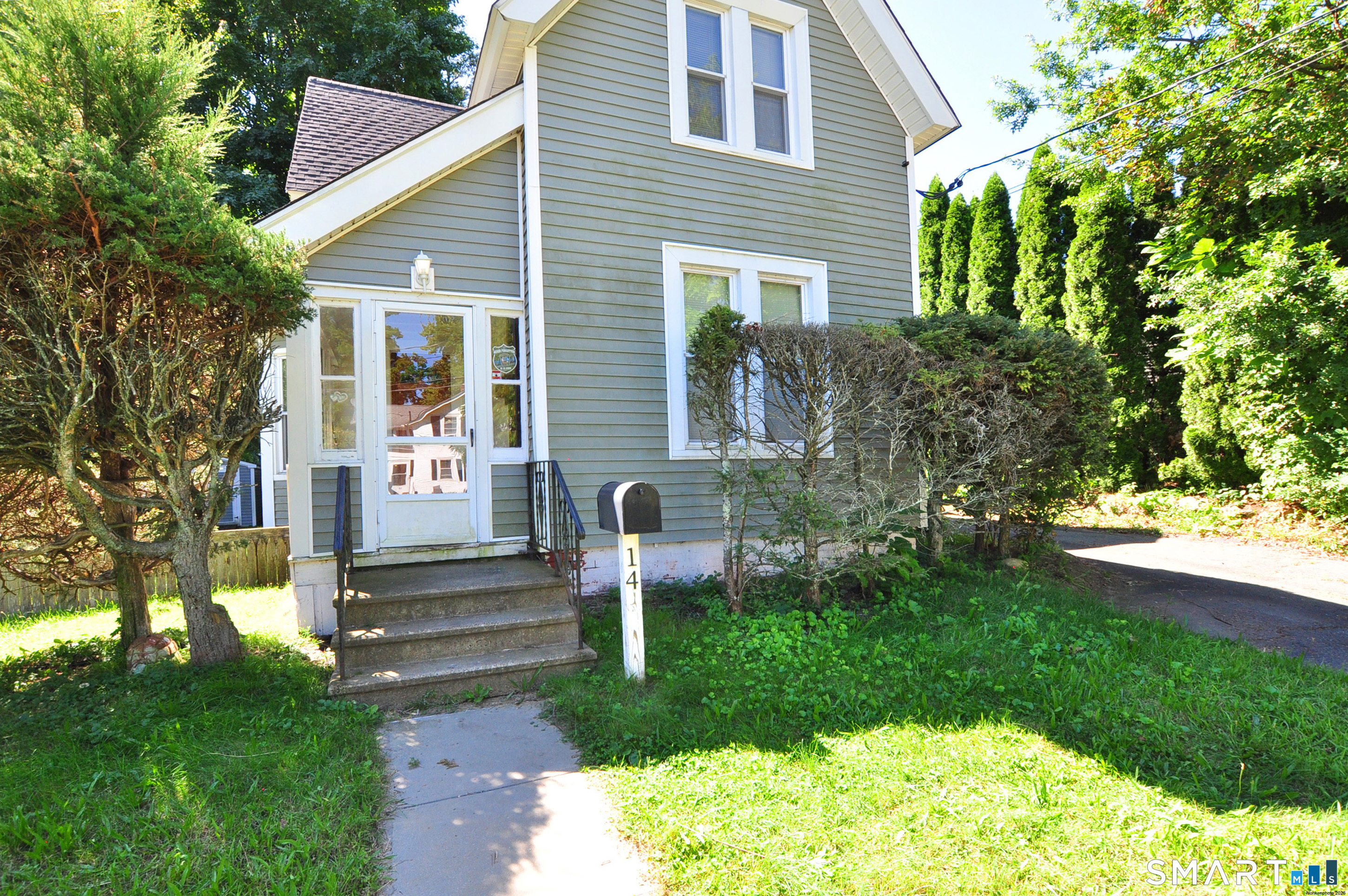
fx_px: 561
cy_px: 448
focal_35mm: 15
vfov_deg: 77.2
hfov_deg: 100.5
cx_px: 674
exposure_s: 1/125
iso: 500
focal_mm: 10
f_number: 8
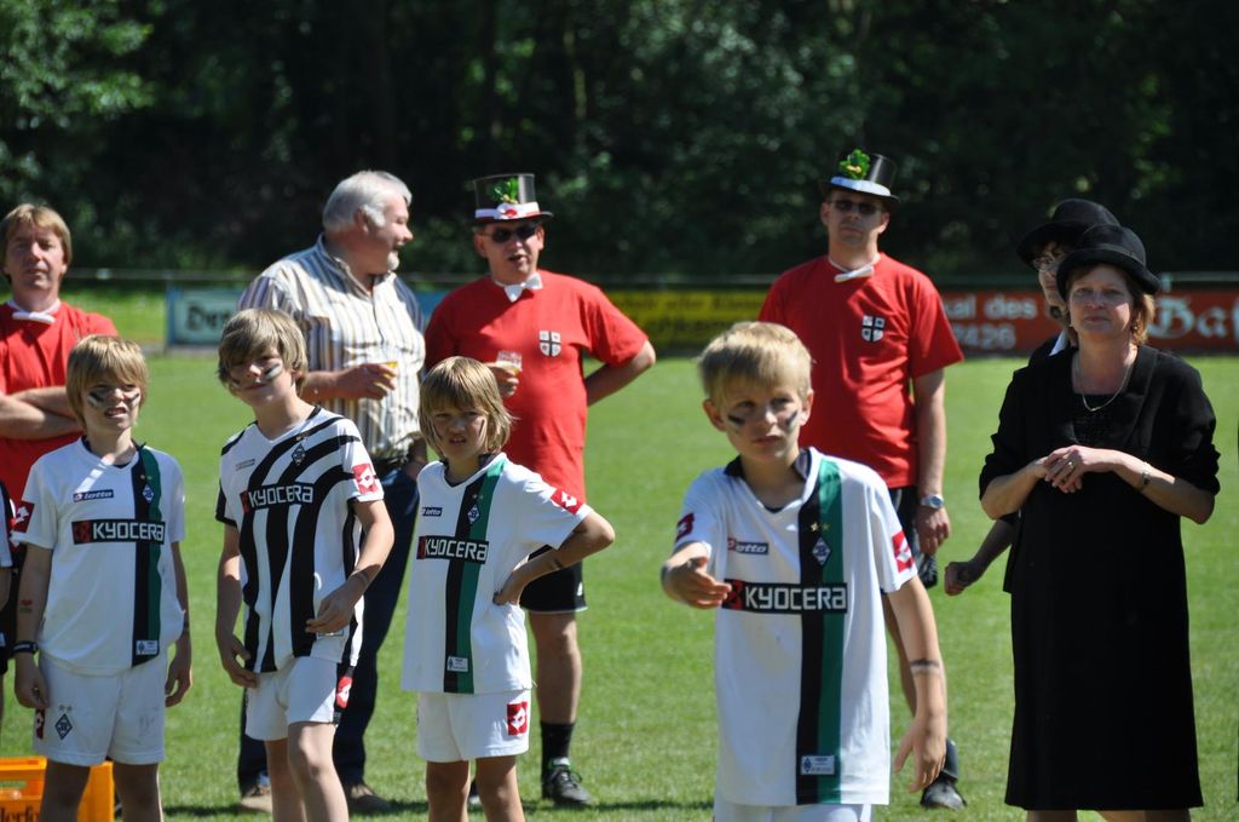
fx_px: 8761
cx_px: 620
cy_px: 411
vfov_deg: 5.4
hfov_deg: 8.1
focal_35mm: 255
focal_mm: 170
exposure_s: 1/640
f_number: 6.3
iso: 200
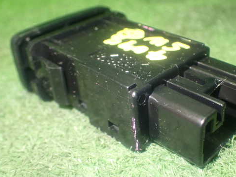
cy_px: 88
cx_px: 140
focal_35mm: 47
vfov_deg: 30.9
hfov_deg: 40.3
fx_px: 321
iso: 800
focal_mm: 6.83
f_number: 2.7
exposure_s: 1/25
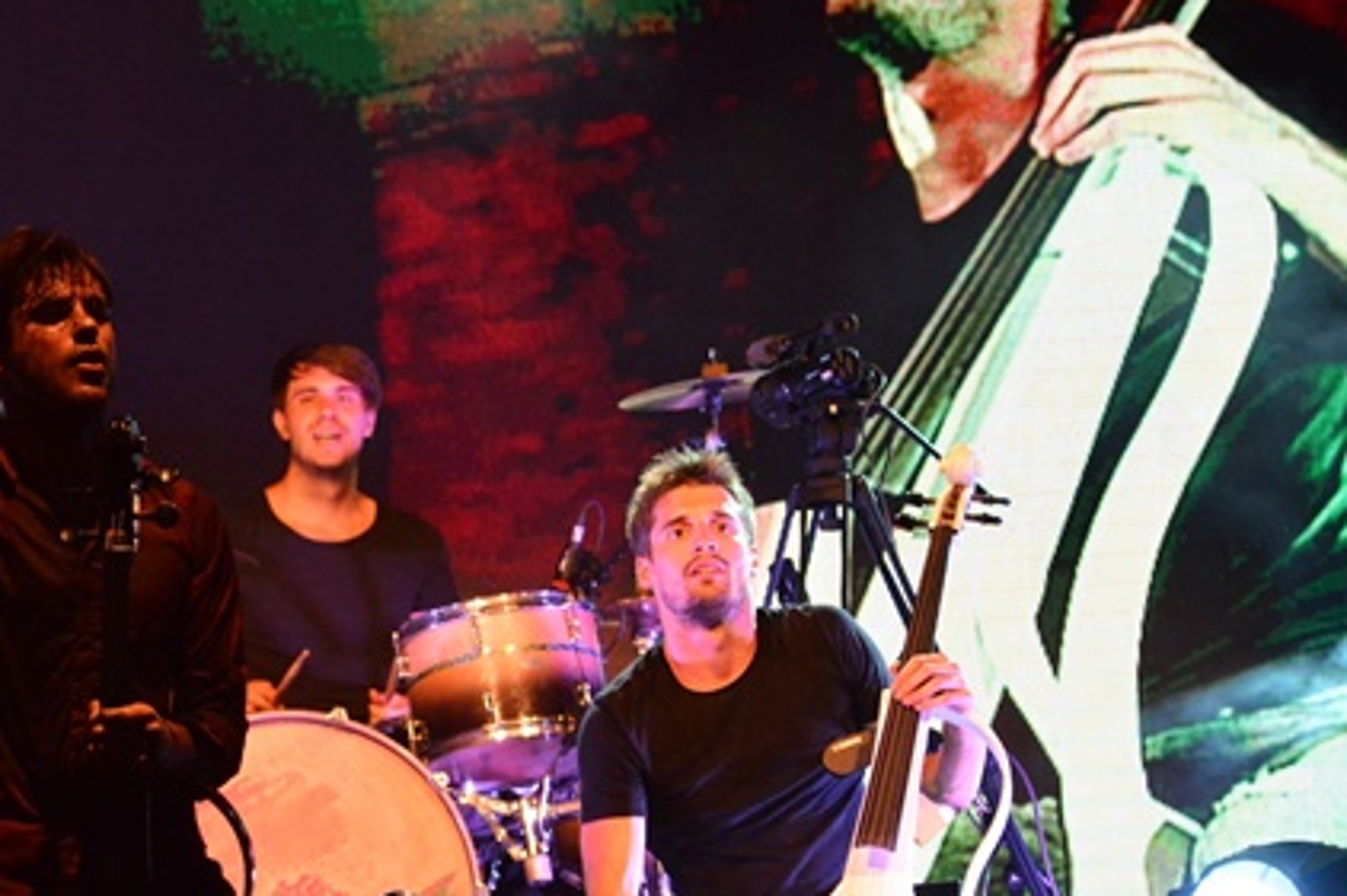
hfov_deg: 5.2
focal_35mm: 395
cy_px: 639
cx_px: 204
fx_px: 14773
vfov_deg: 3.5
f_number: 5.6
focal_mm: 185
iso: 4000
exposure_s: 1/200
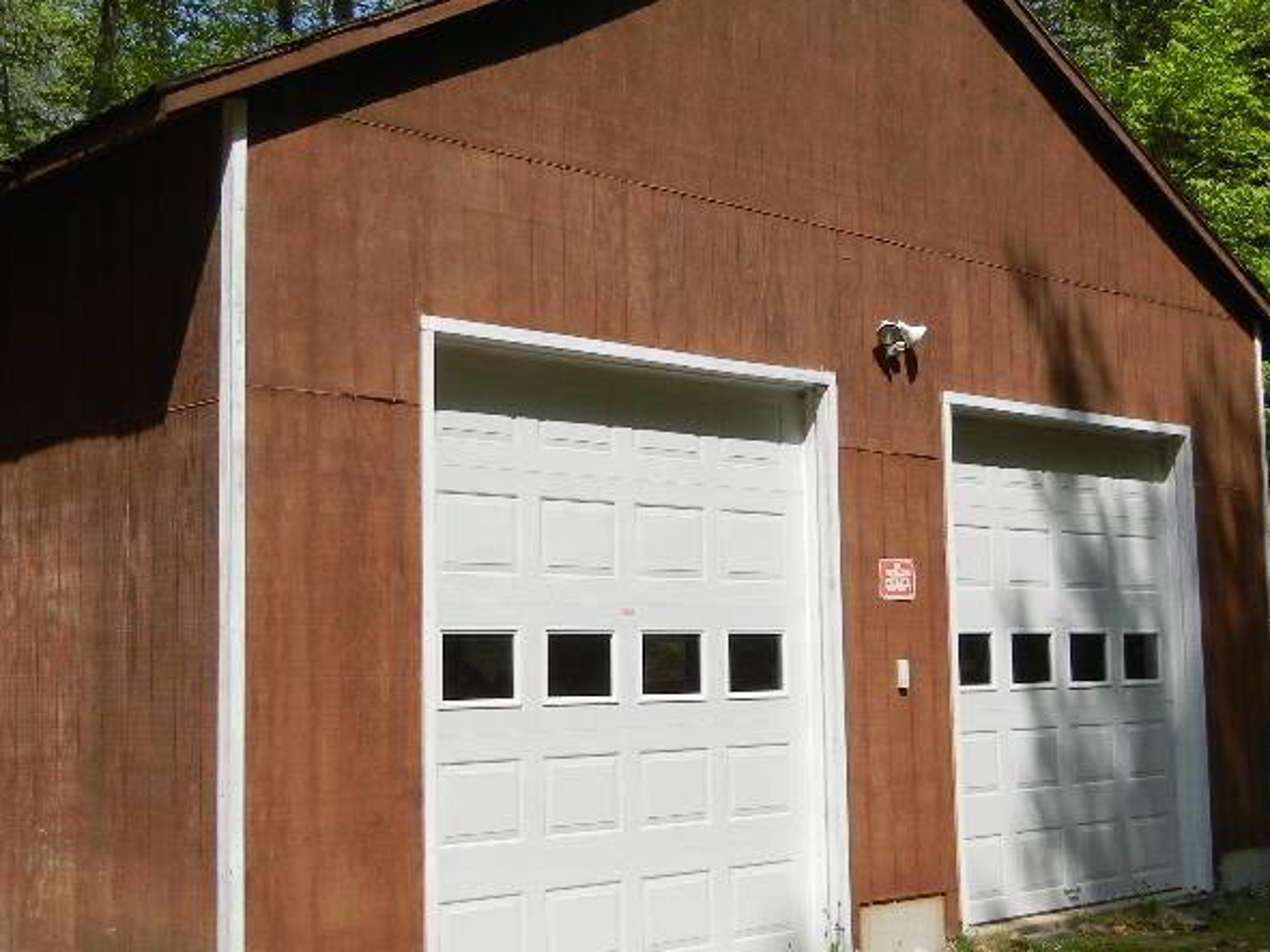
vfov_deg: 28.0
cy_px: 471
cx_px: 563
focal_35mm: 52
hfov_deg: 36.8
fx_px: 1907
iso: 160
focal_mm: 5.4
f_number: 7
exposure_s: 1/443
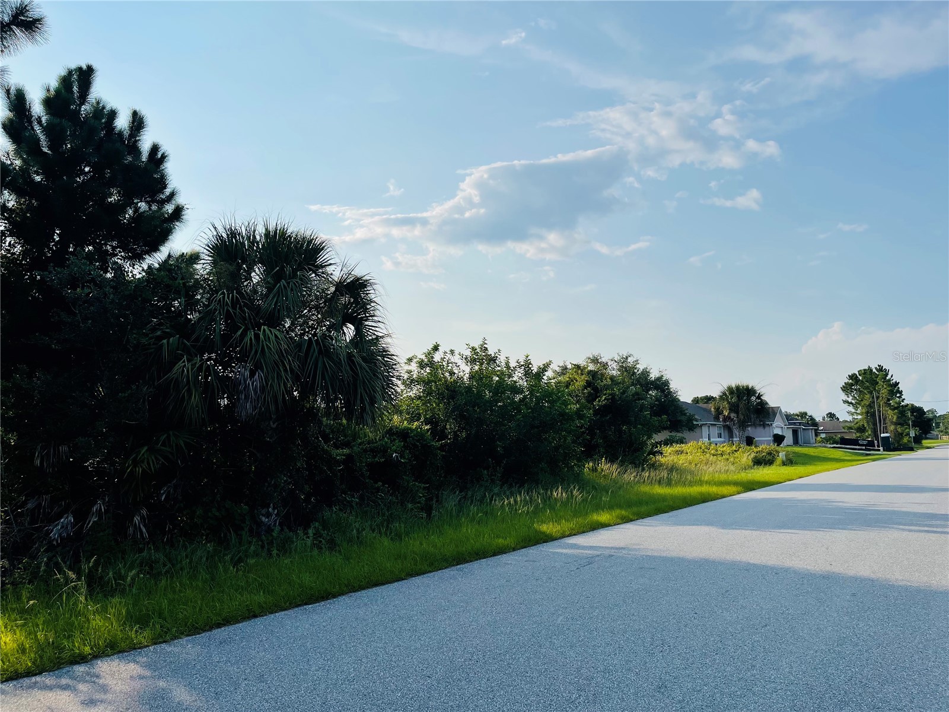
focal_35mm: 26
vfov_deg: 53.1
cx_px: 474
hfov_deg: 67.3
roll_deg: +1.0
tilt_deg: +6.7
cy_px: 356
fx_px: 713
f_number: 1.6
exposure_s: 1/6579
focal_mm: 5.1
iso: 32
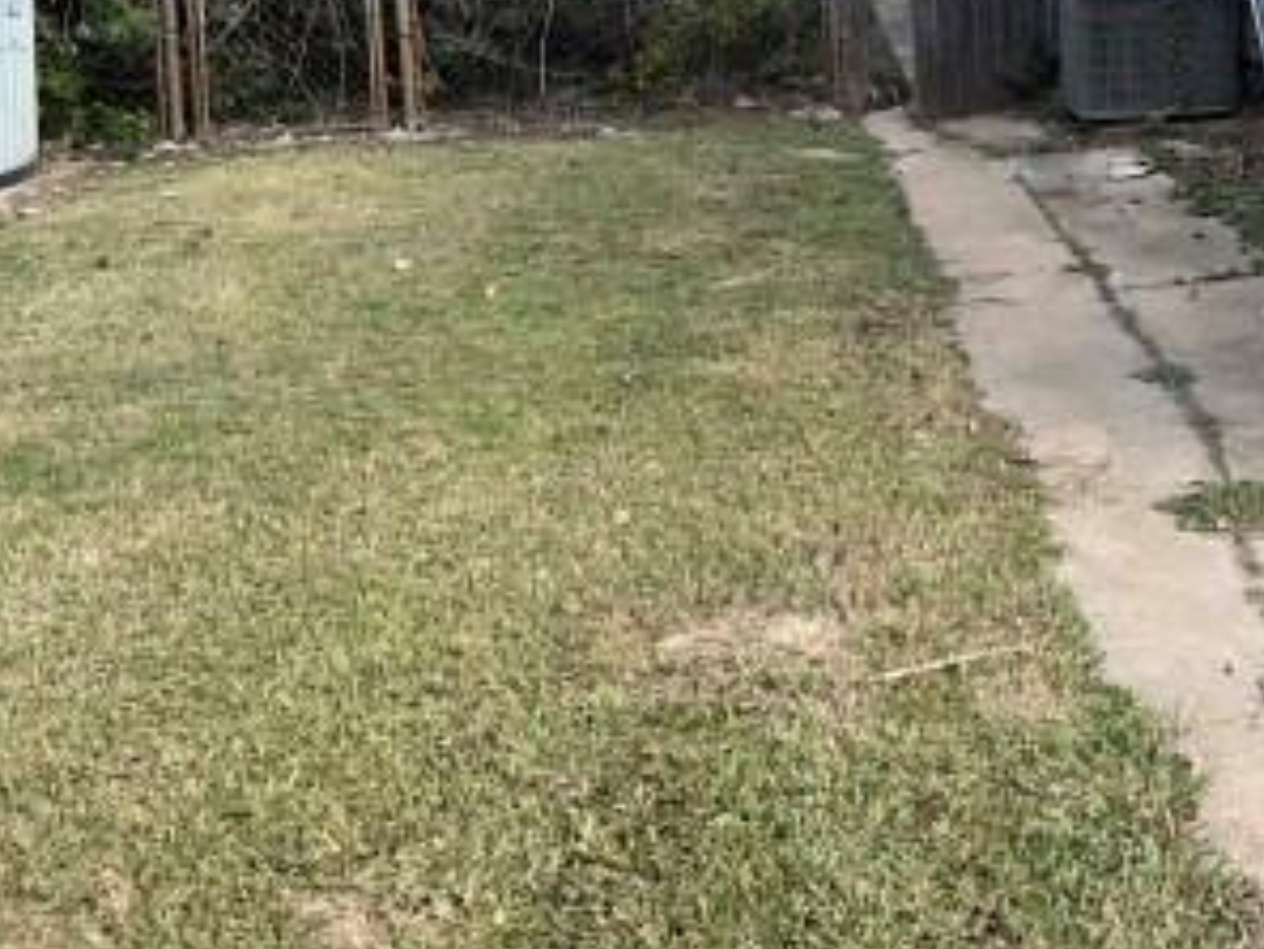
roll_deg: +1.2
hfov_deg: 31.6
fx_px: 2046
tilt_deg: -6.7
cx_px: 1277
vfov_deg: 24.9
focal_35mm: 56
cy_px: 4
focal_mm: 5.7
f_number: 1.5
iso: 32
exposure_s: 1/3704
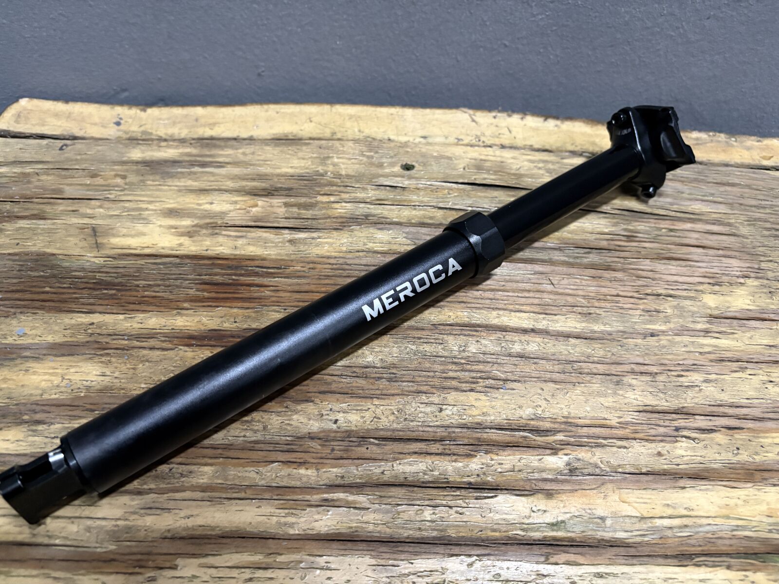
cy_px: 292
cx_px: 390
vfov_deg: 53.1
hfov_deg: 67.3
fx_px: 585
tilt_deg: -51.1
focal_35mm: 26
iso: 500
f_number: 1.6
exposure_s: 1/33
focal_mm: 5.96
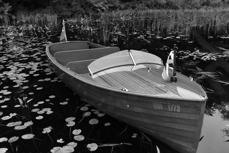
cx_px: 136
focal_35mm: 41
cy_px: 89
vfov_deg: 32.6
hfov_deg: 47.2
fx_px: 261
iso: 1000
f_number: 5.6
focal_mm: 32
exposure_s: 1/500
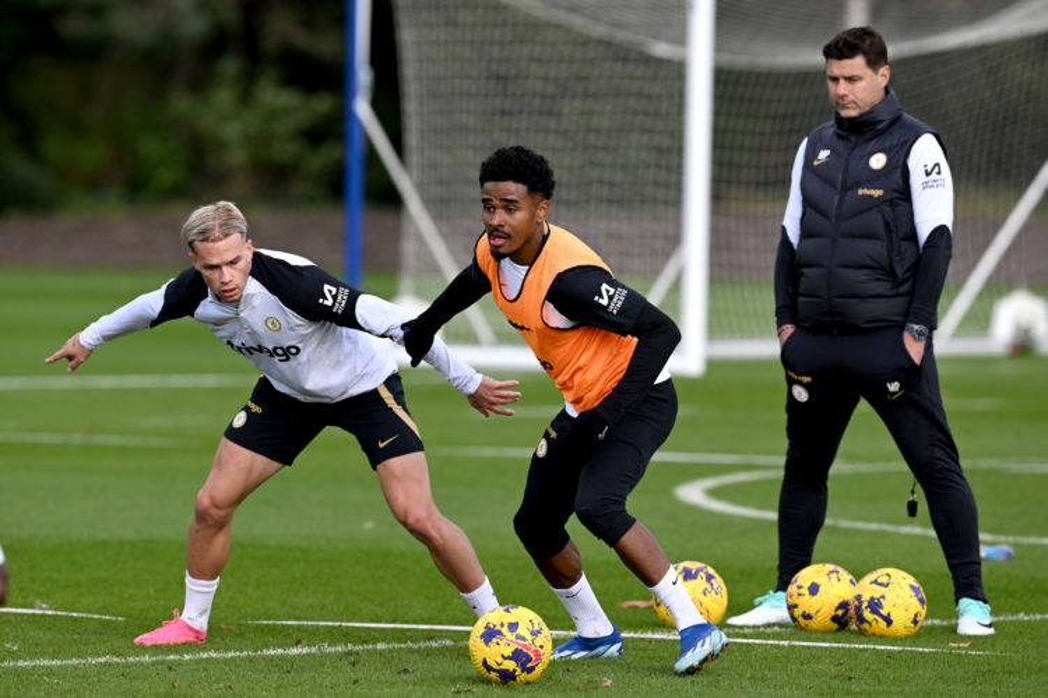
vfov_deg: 3.4
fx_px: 11644
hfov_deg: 5.2
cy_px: 349
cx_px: 524
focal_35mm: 400
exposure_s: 1/3200
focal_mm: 400
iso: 800
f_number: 5
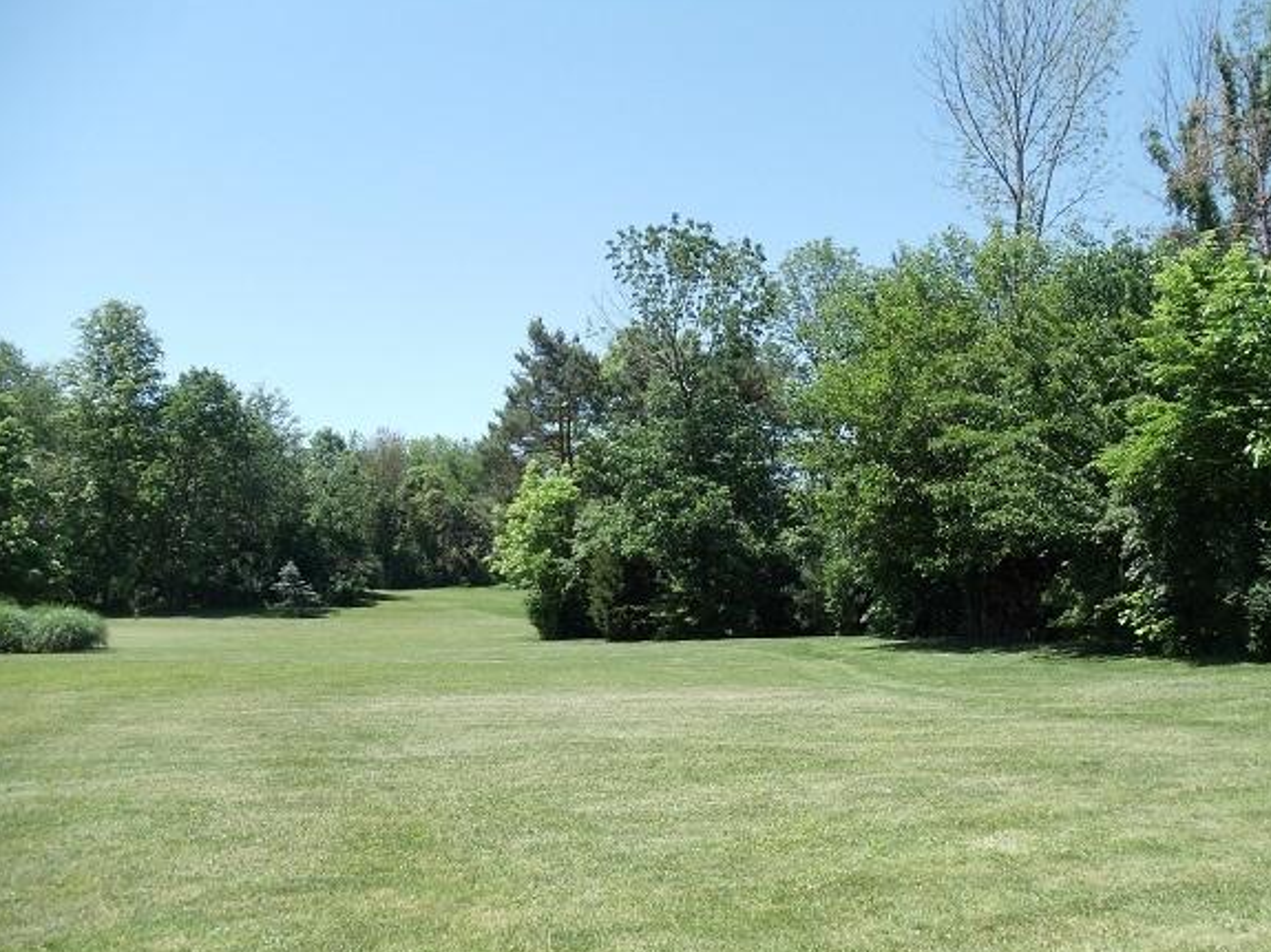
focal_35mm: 49
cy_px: 521
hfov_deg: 38.9
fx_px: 1799
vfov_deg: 29.6
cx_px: 648
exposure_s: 1/160
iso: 100
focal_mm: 6
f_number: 7.1
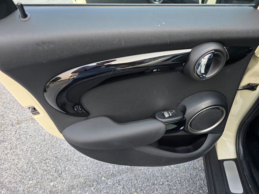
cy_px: 97
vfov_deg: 58.9
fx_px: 172
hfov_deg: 73.9
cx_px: 130
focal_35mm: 23
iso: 64
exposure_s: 1/180
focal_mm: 6.3
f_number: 1.7
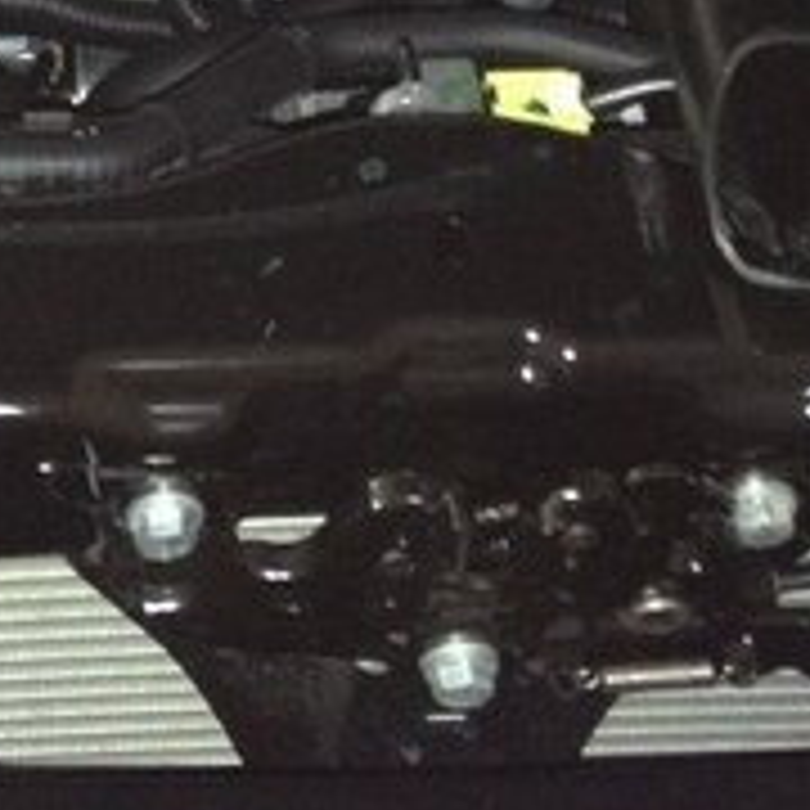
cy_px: -295
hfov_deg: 16.1
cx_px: 117
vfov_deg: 15.4
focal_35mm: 107
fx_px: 2833
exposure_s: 1/16
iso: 250
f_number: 2.4
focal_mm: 4.12
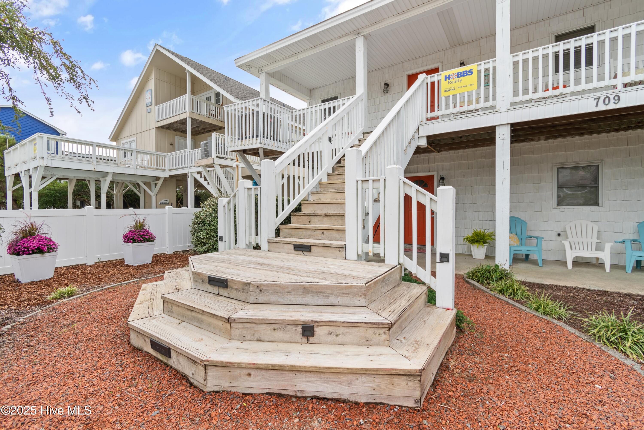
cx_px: 322
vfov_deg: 77.3
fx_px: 268
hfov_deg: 100.4
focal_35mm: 15
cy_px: 215
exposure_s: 1/125
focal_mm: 10
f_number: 5.6
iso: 100
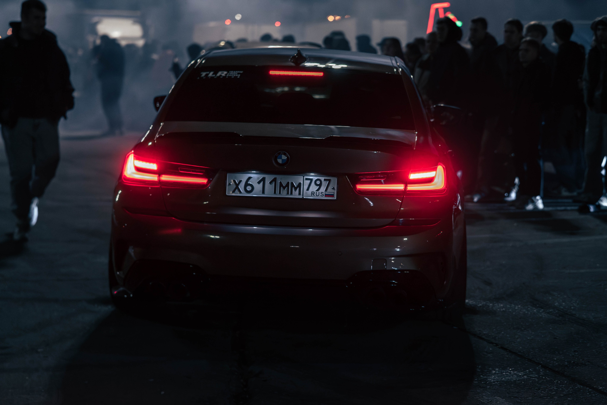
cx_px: 304
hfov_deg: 27.0
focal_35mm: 75
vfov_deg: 18.2
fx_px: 1265
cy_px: 202
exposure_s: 1/100
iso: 10000
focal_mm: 75
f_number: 2.8
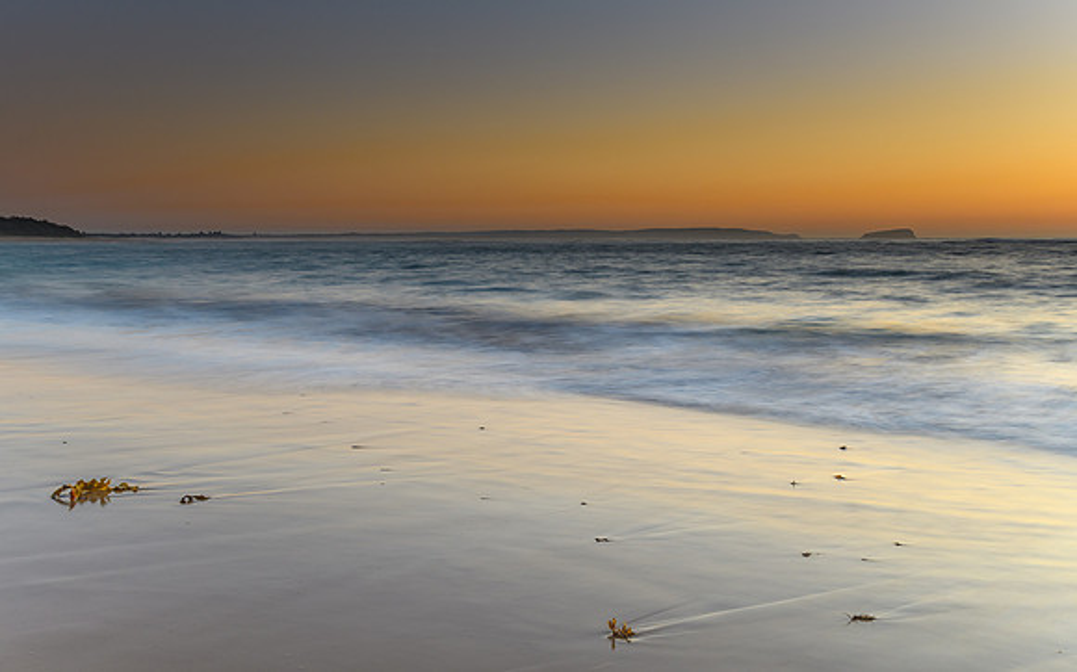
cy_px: 350
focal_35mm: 37
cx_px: 538
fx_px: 1099
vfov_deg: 34.0
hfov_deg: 52.2
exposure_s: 2.5
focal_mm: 24
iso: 200
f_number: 5.6
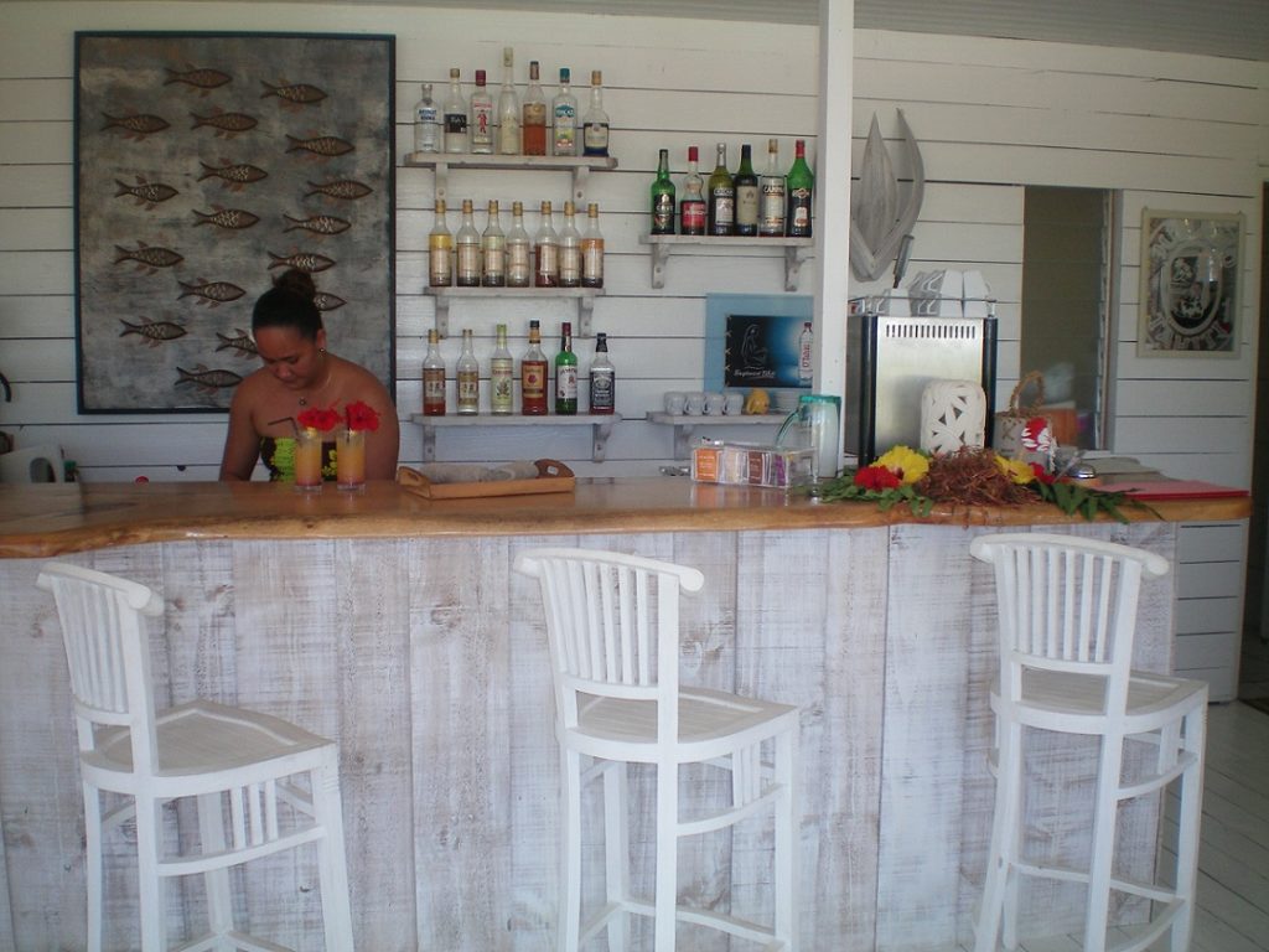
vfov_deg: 37.7
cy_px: 476
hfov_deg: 49.0
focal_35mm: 38
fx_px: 1393
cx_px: 634
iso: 64
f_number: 3.1
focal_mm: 6.3
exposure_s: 1/100
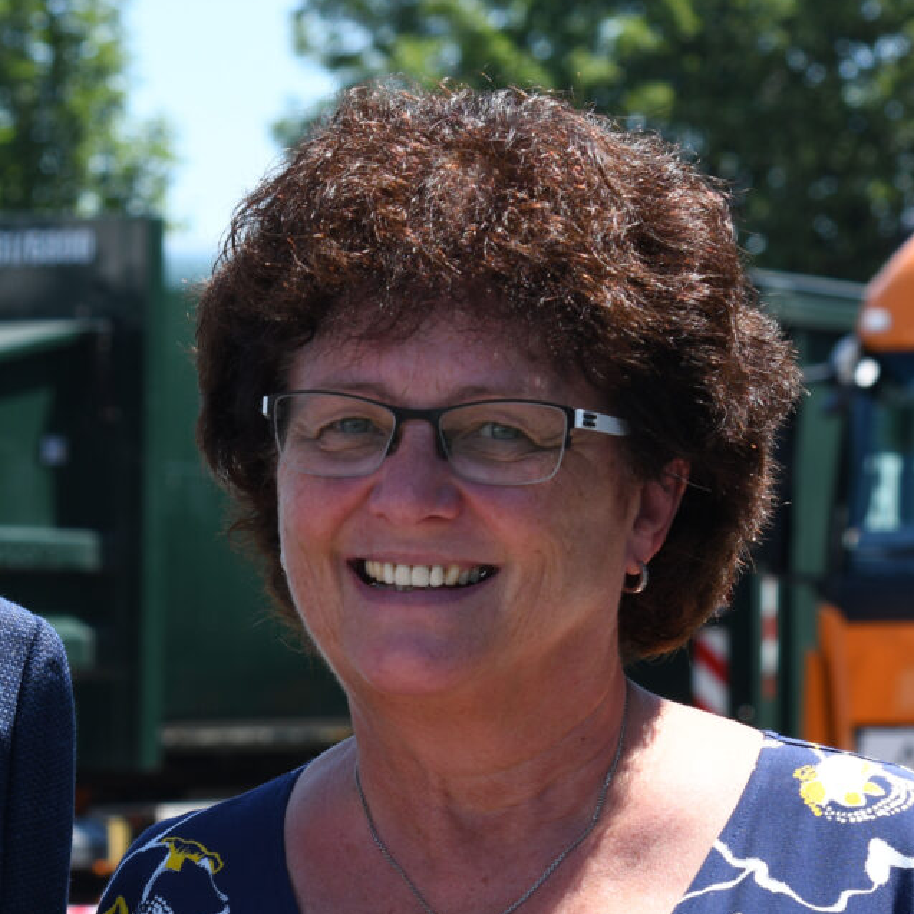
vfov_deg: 8.8
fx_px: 5915
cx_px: -34
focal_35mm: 198
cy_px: 872
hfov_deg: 8.8
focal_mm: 58
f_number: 6.3
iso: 100
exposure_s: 1/160
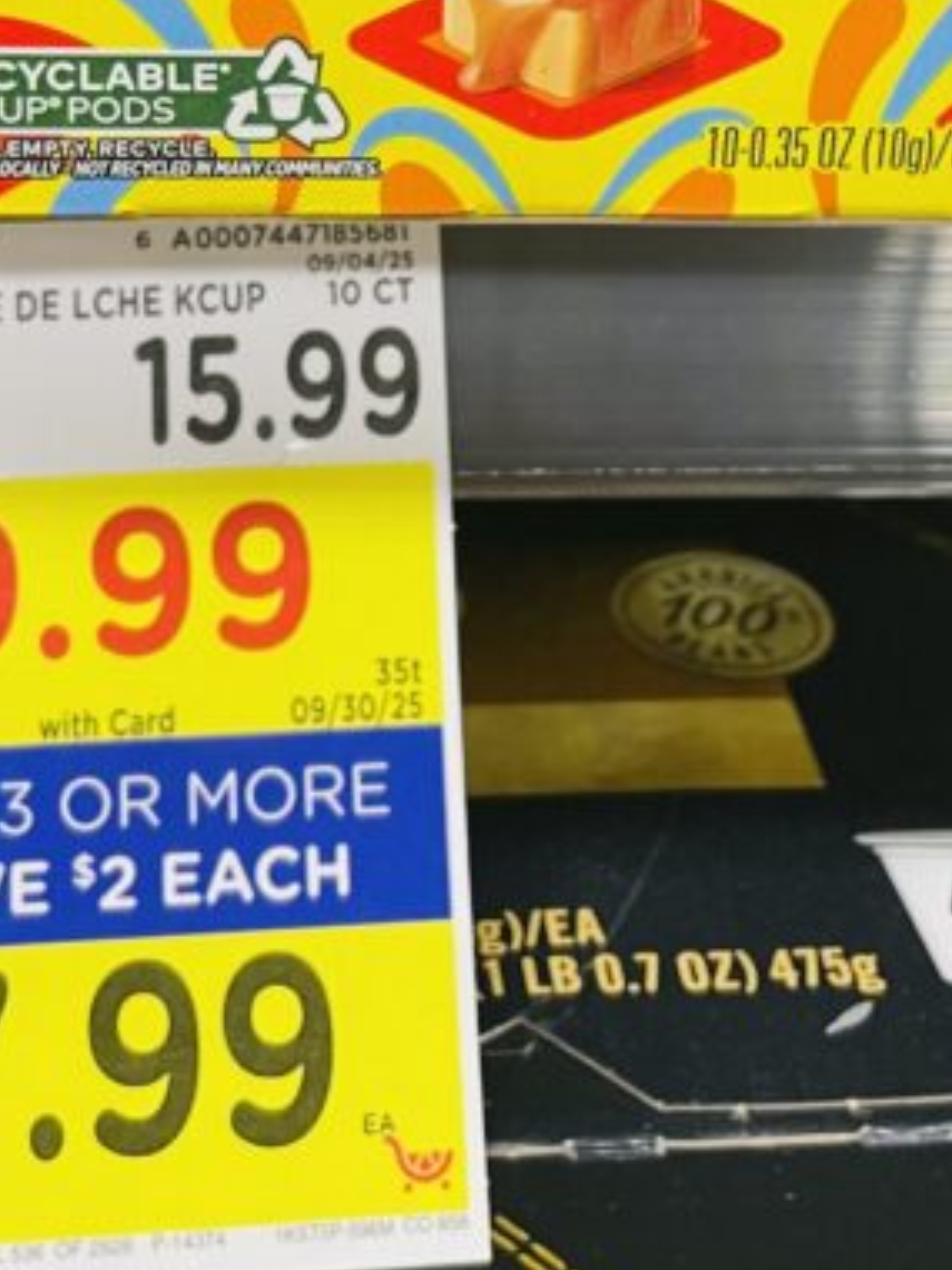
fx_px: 2567
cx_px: 418
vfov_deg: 26.1
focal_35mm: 70
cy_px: -40
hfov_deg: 21.0
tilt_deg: -19.1
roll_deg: +0.2
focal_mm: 4.2
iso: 80
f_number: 1.6
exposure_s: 1/60
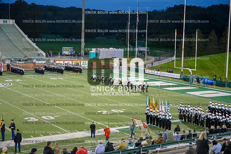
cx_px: 116
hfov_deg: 33.4
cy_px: 77
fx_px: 385
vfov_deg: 22.6
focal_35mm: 60
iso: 2000
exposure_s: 1/250
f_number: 4
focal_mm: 60
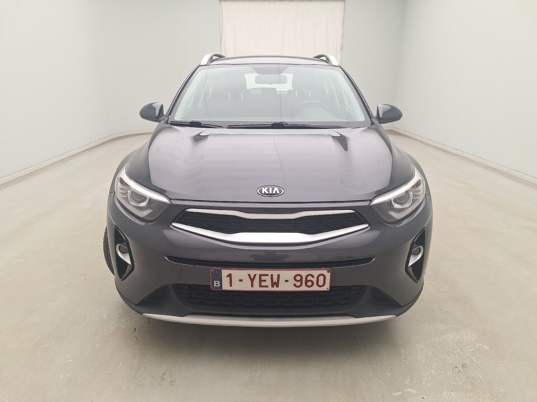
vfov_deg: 58.9
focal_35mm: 23
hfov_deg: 73.9
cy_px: 201
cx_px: 268
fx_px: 357
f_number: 1.8
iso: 50
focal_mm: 5.54
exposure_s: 1/100
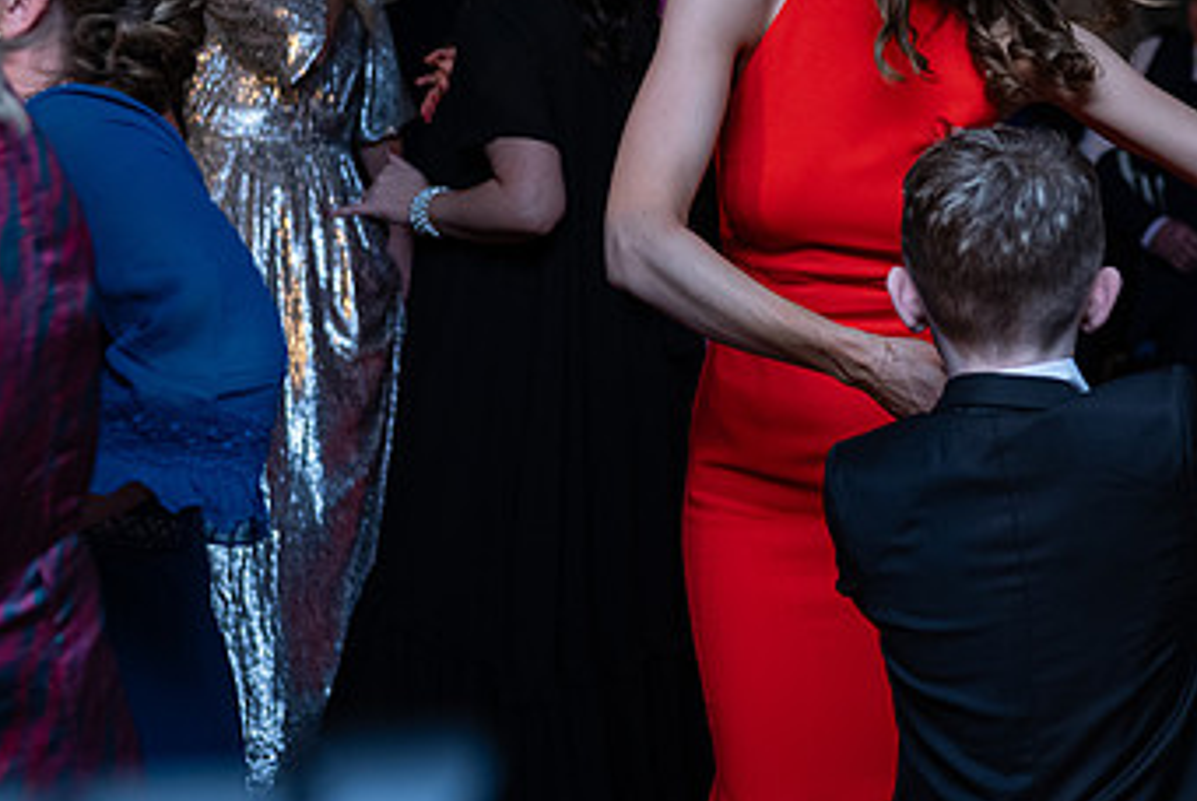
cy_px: 132
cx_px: 871
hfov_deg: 23.7
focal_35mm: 85
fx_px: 2829
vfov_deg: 16.0
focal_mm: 50
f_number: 3.5
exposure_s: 1/160
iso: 1000
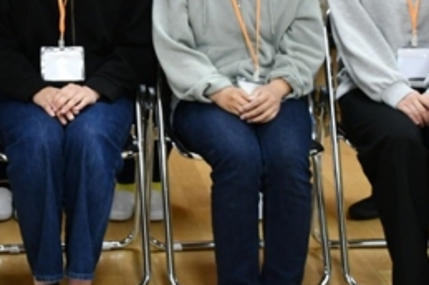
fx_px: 1095
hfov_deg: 21.9
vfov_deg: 14.5
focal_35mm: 92
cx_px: 84
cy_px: -12
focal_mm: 21
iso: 1400
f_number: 3.5
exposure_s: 1/125
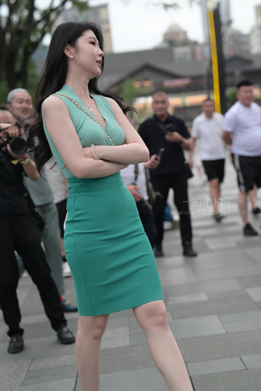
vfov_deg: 23.9
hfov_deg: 16.1
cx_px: 130
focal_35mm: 85
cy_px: 196
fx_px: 924
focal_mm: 85
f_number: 3.5
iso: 800
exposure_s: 1/500
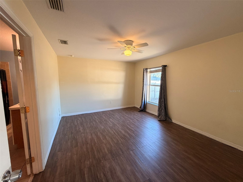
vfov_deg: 85.7
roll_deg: +0.5
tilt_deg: -6.0
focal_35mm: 14
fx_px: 98
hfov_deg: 102.1
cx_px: 122
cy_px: 91
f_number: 2.2
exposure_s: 1/60
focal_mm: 2.22
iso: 160
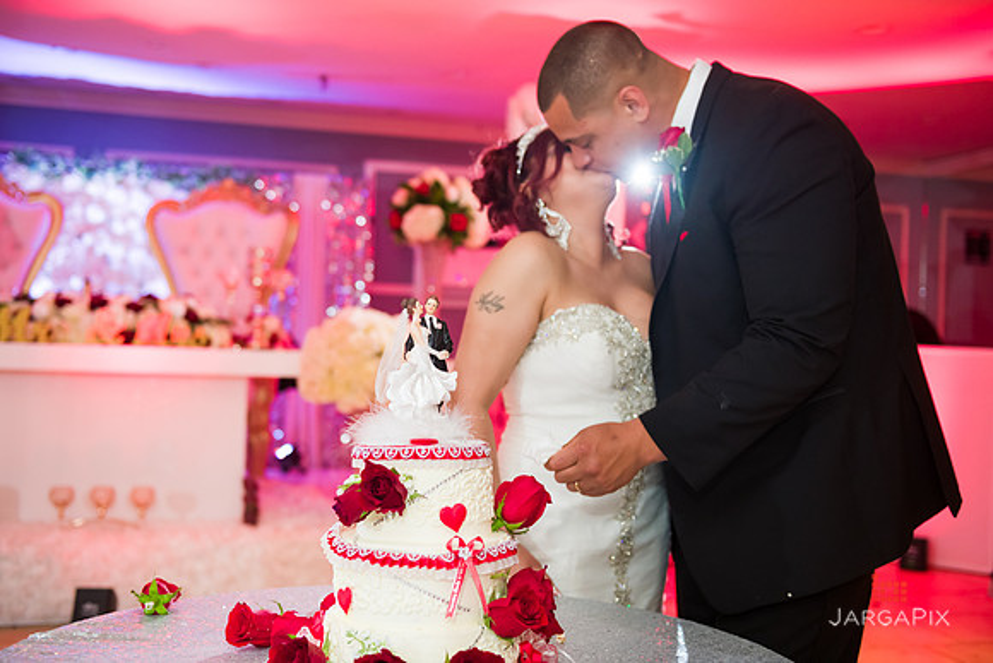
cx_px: 496
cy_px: 332
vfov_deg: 33.4
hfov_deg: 48.4
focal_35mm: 40
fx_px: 1104
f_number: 3.2
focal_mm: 40
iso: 1000
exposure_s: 1/125
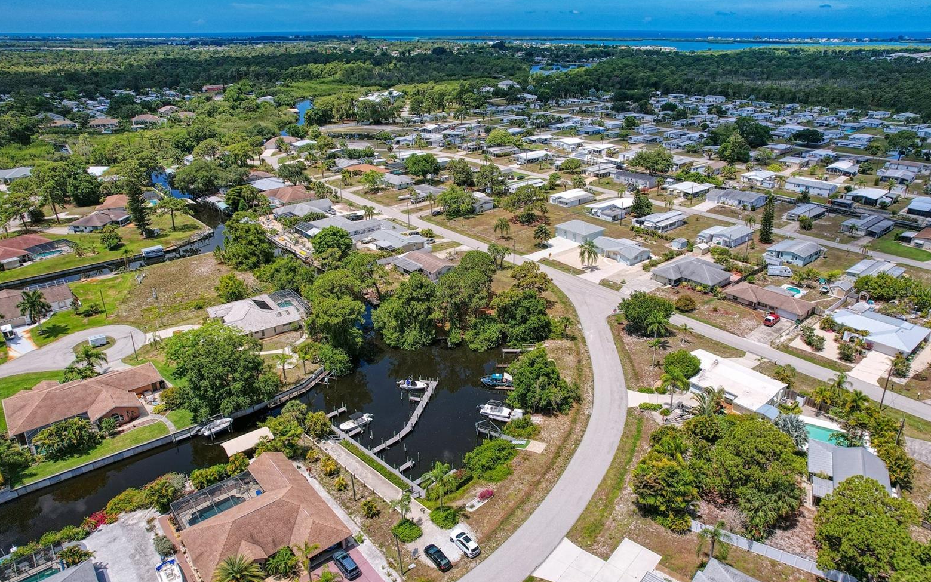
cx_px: 466
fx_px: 584
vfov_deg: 53.0
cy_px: 291
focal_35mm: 23
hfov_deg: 77.1
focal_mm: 8.4
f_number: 2.8
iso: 100
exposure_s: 1/3200
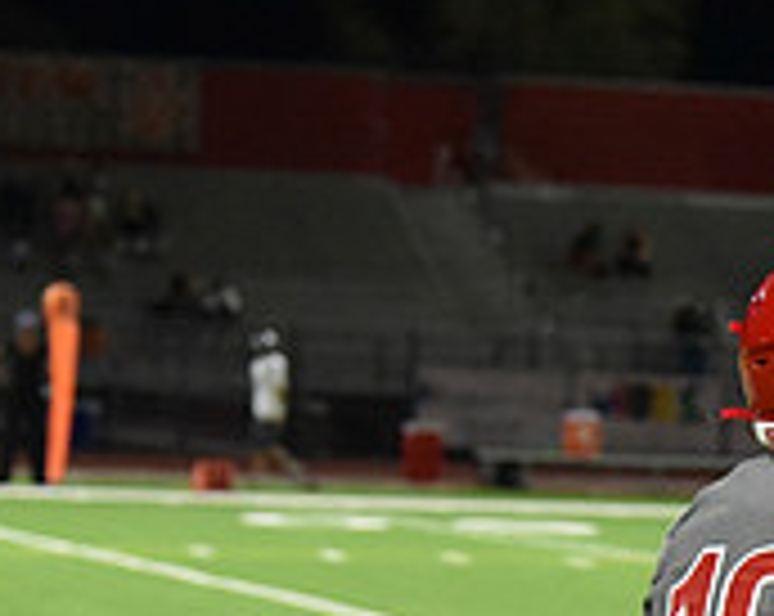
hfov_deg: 8.6
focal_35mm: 222
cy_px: 699
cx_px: 882
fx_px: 5077
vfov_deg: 6.9
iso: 9000
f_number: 2.8
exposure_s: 1/1000
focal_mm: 70
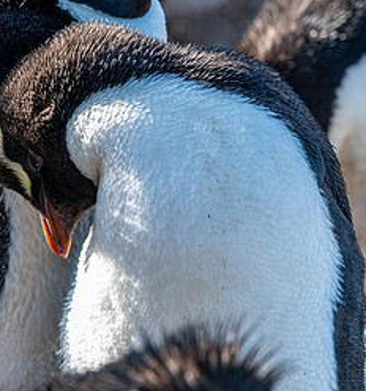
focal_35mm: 761
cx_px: 79
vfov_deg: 2.4
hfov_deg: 2.2
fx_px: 9422
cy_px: 134
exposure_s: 1/640
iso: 800
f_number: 8
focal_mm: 300
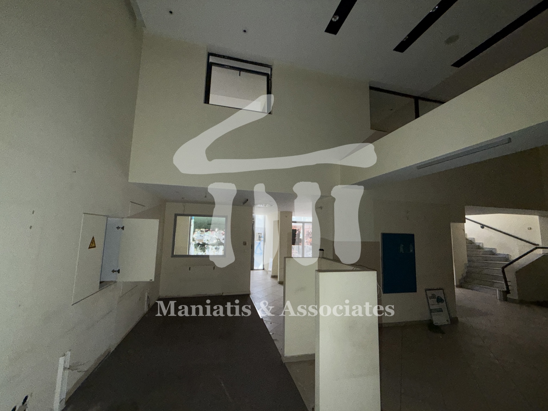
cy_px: 206
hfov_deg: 102.1
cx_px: 274
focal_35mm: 14
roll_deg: -1.8
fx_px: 222
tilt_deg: +7.1
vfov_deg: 85.7
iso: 125
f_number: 2.2
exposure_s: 1/60
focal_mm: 2.22
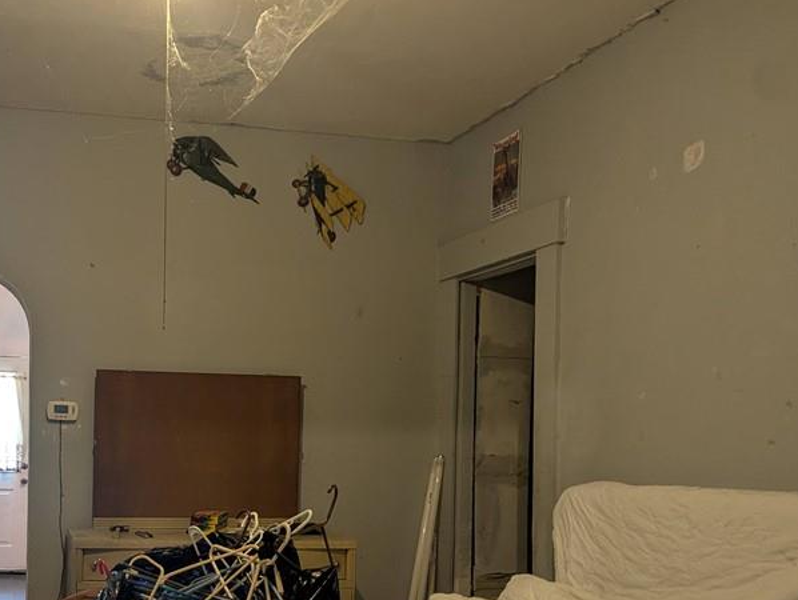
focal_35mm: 41
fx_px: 946
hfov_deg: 43.8
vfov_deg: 34.3
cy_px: 463
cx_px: 175
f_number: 1.85
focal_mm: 6.81
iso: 160
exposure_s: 1/24
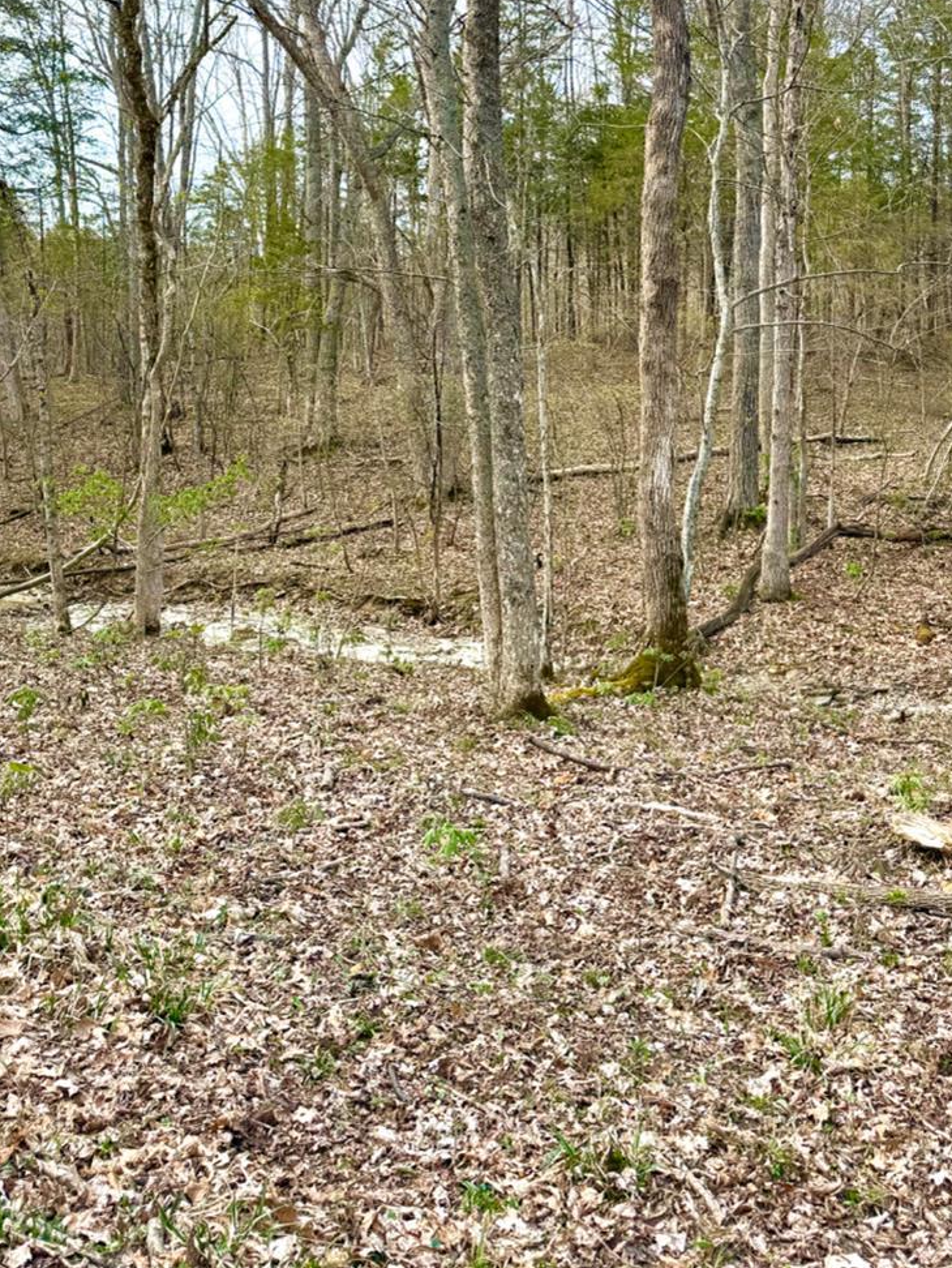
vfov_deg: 48.7
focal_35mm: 37
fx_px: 1356
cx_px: 501
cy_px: 367
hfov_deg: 38.7
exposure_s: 1/920
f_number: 1.78
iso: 100
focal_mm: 6.76
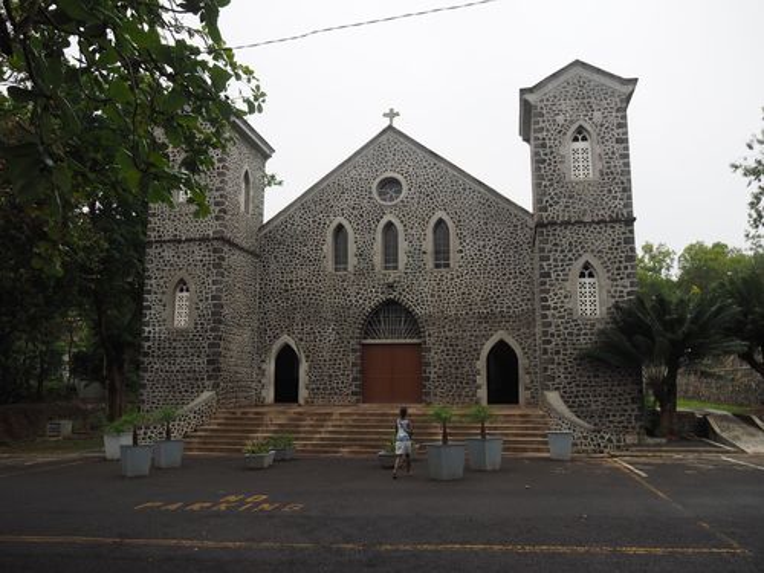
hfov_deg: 63.4
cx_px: 382
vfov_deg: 49.7
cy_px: 286
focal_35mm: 28
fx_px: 618
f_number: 6.3
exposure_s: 1/160
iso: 200
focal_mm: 14
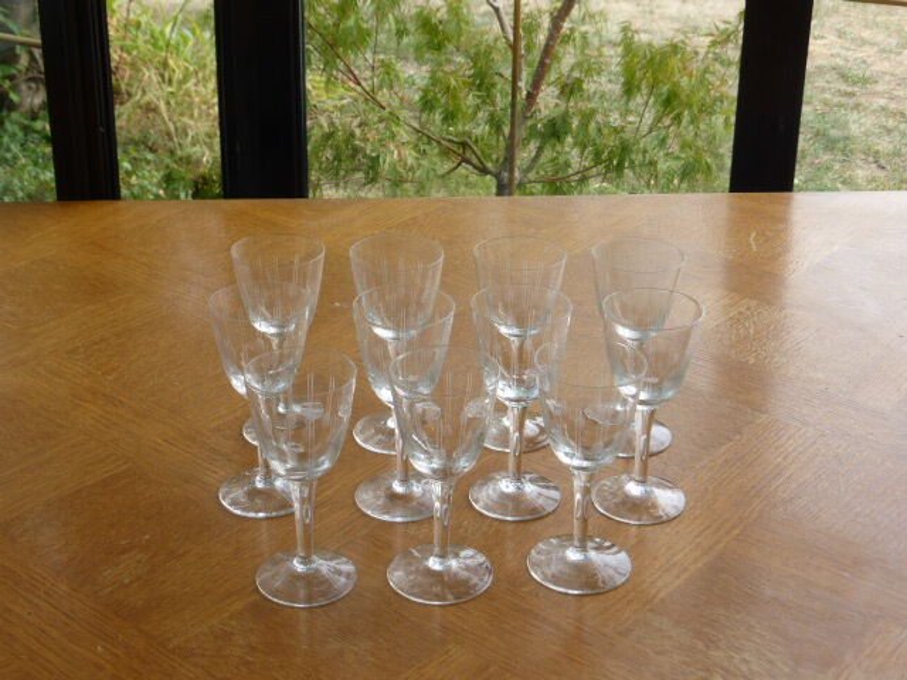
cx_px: 454
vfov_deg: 25.7
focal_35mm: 57
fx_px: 1494
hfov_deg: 33.8
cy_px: 340
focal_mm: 9.7
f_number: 4.6
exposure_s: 1/100
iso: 100
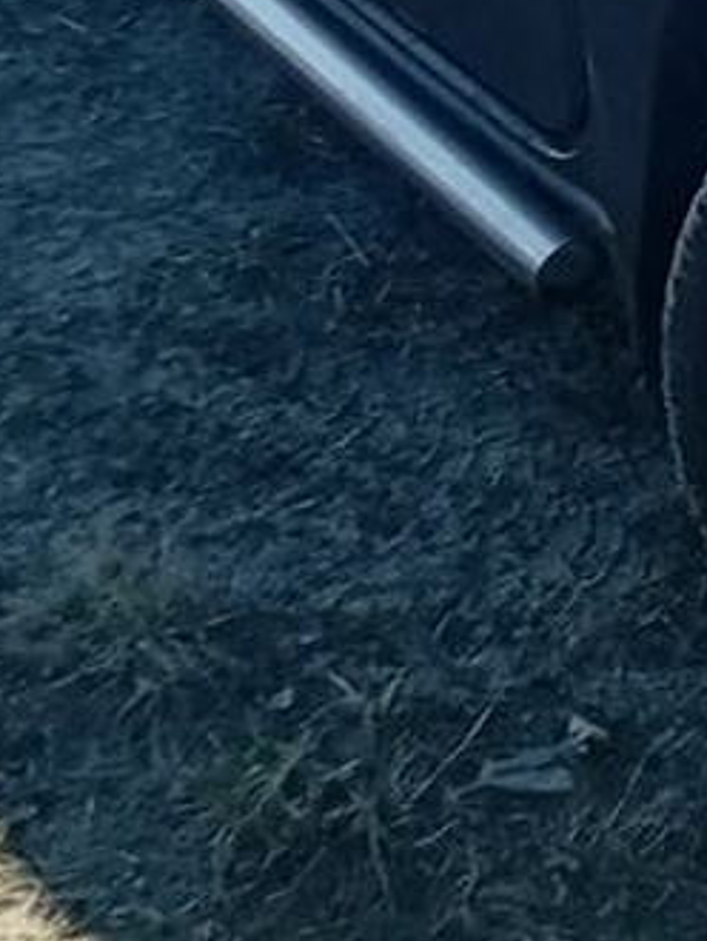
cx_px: 1326
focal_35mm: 126
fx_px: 3427
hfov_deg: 10.9
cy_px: -336
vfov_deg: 14.8
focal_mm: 3.88
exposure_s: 1/333
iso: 125
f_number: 1.8
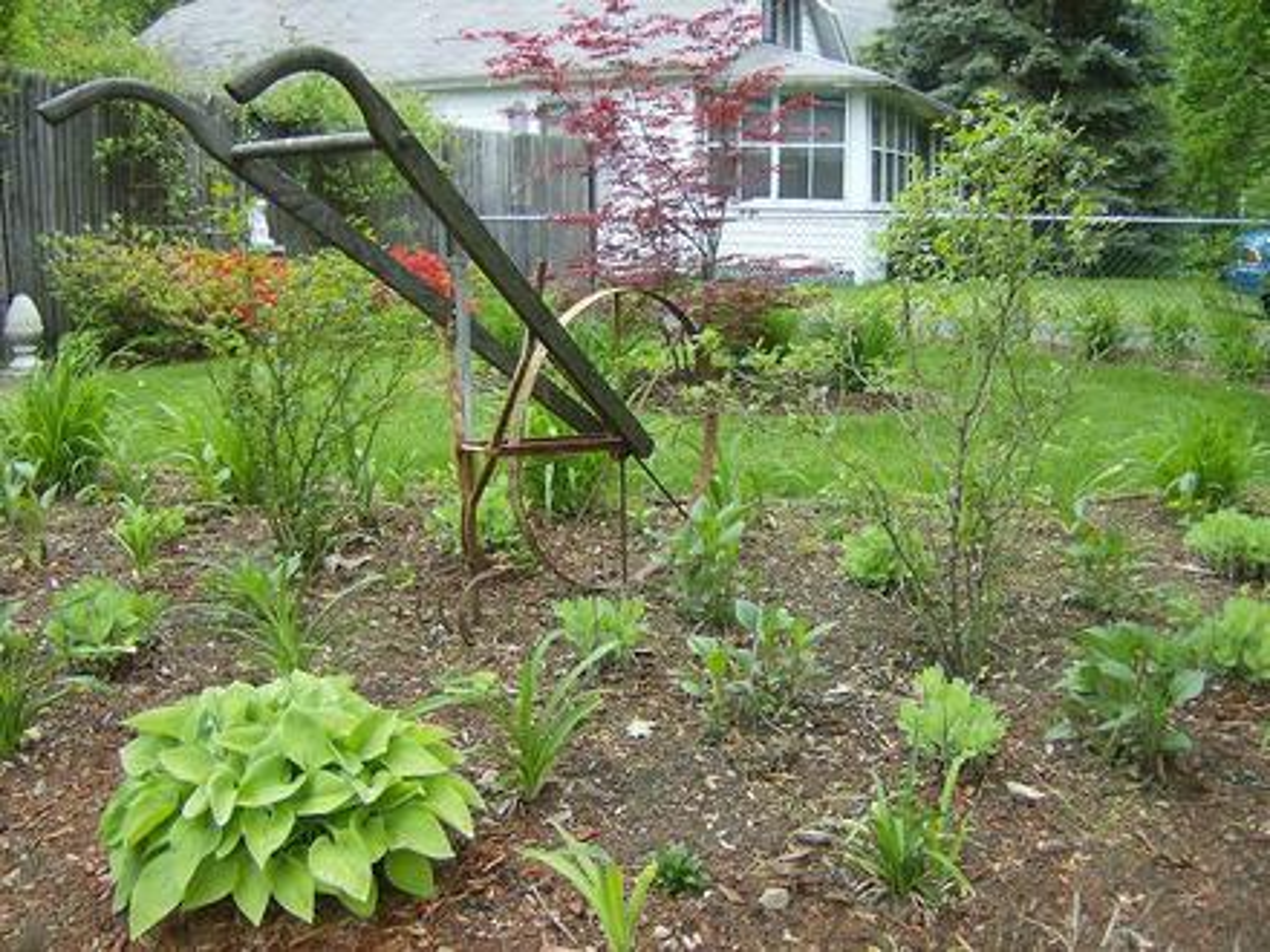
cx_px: 635
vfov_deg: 39.7
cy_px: 476
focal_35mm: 36
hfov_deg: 51.4
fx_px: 1321
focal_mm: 6
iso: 100
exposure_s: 1/93.8
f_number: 2.8
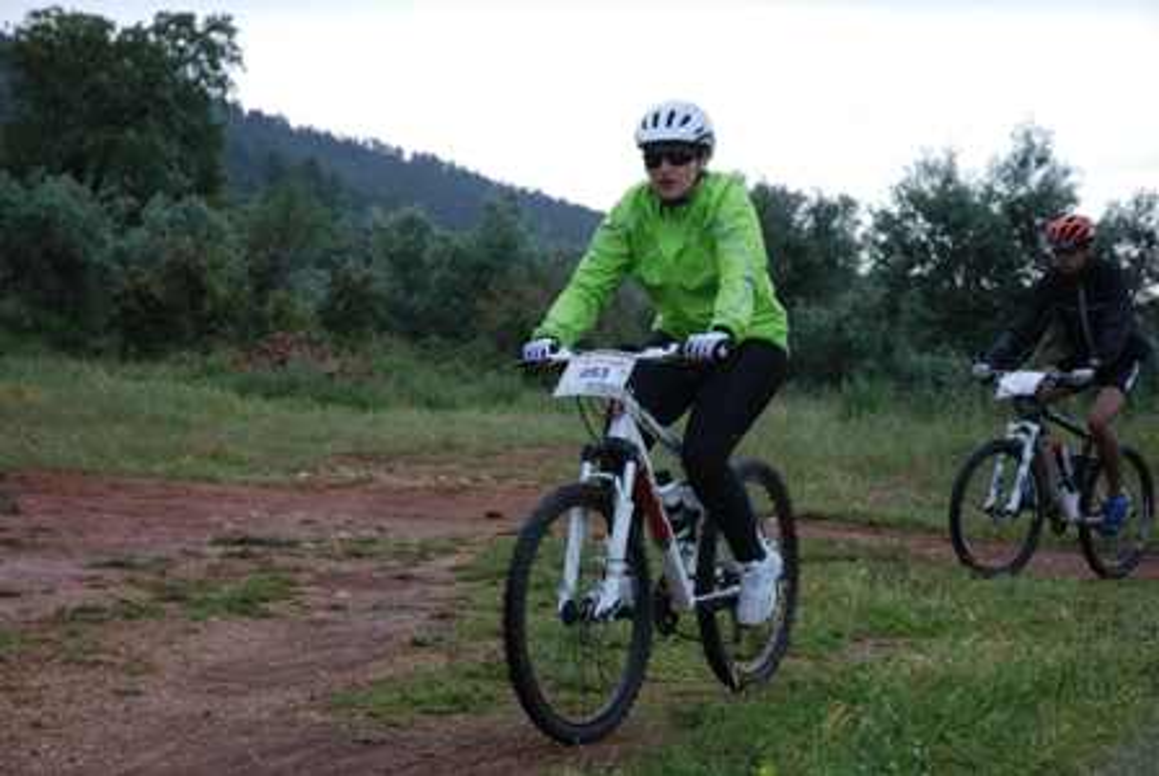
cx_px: 580
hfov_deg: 21.9
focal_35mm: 93
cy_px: 388
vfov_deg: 14.8
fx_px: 2998
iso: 320
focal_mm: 62
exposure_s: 1/400
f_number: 5
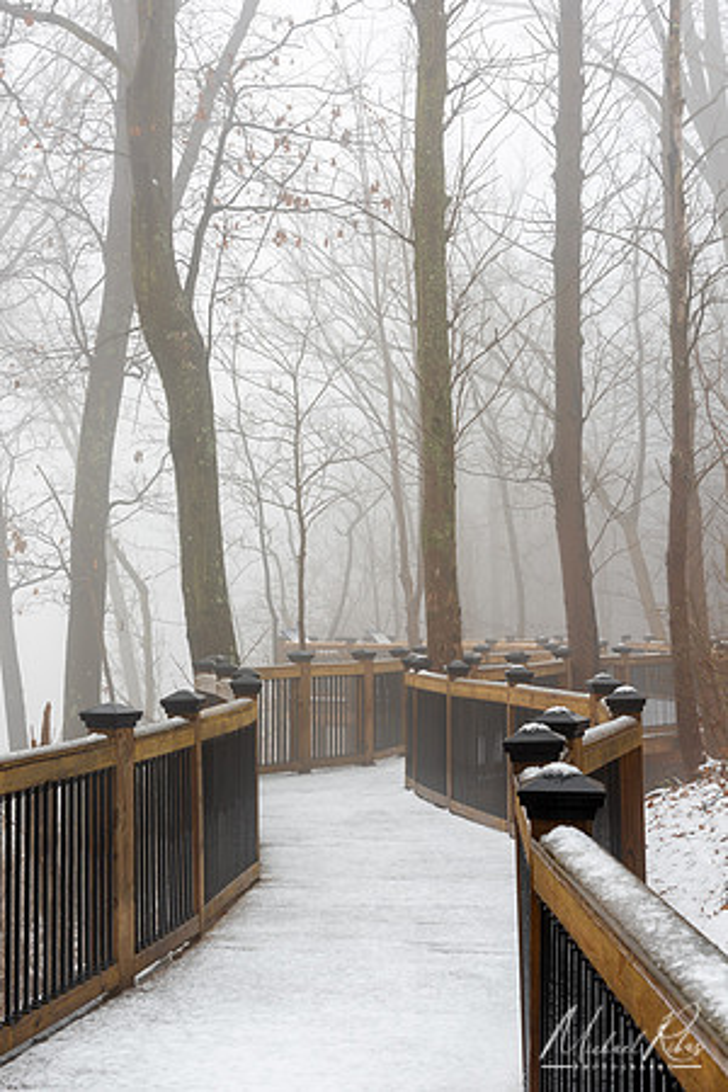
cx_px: 364
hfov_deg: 24.6
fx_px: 1668
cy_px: 546
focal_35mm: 55
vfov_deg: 36.2
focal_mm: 55
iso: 64
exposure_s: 1/6
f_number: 13
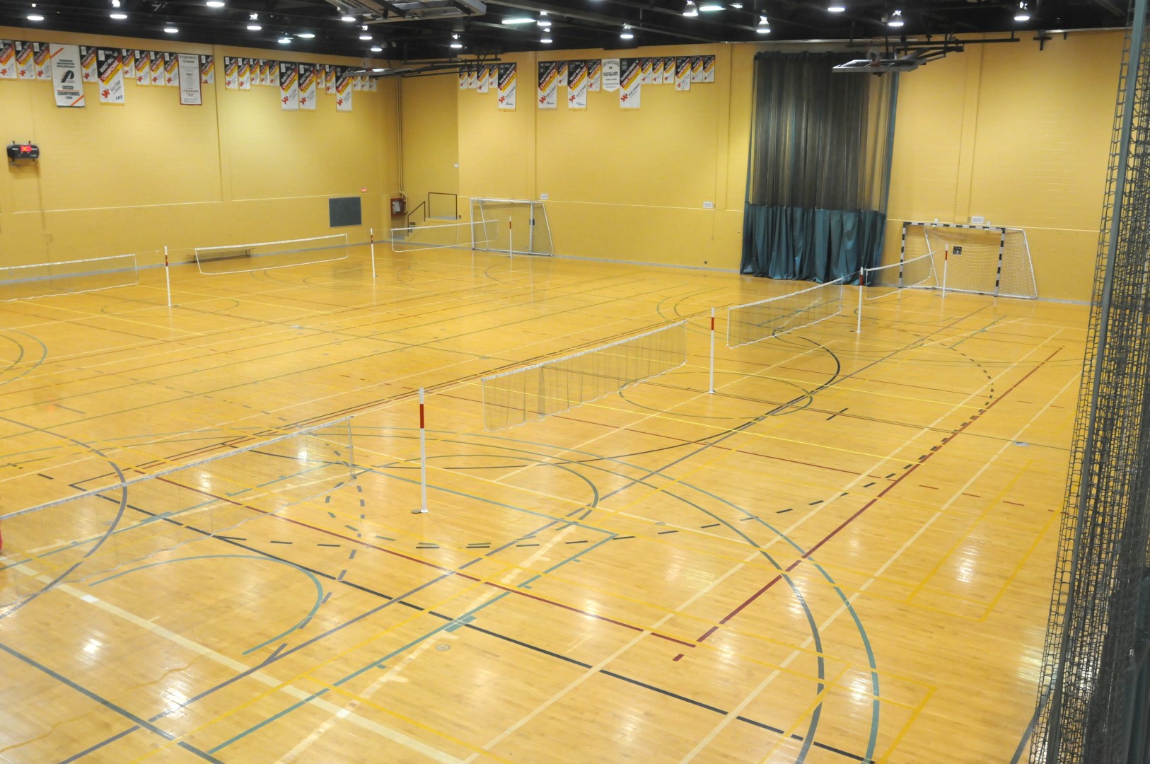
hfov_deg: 62.0
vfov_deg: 43.5
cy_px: 382
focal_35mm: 30
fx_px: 957
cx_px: 575
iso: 1600
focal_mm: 20
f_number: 5.6
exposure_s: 1/80
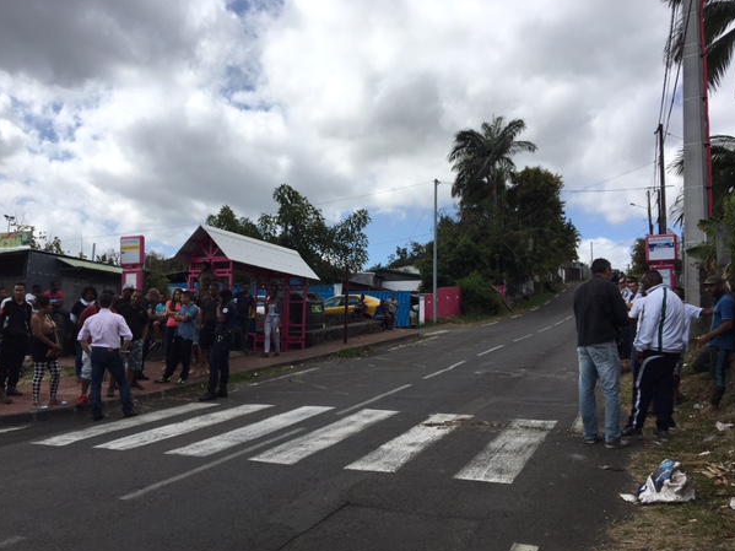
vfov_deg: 45.4
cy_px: 283
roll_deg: -1.2
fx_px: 658
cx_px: 348
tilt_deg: +6.2
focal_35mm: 31
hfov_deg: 58.3
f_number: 2.2
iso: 25
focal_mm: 4.15
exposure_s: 1/2262
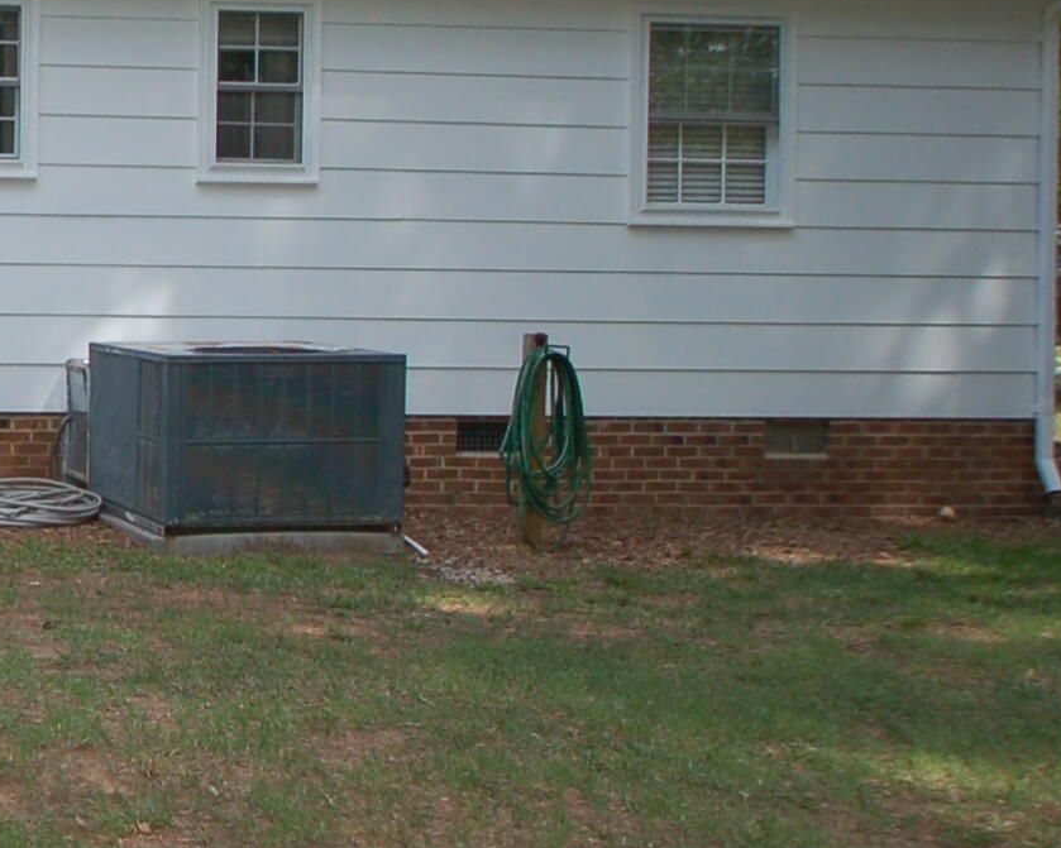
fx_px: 1816
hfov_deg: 27.8
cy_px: 281
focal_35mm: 58
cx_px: -268
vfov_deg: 26.2
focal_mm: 11.5
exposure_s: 1/500
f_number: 5.6
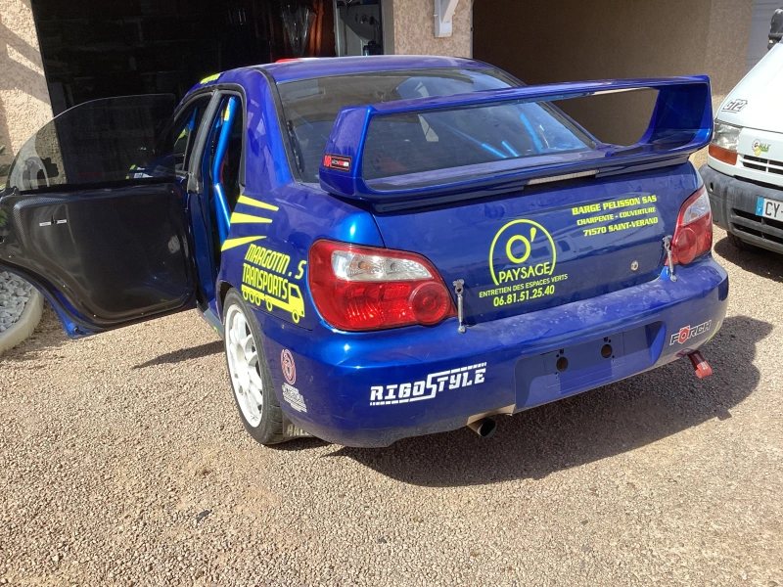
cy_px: 294
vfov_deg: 45.4
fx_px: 701
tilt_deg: -21.3
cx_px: 392
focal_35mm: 31
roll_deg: +0.4
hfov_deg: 58.4
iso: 25
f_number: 2.4
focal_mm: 3.3
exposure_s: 1/981
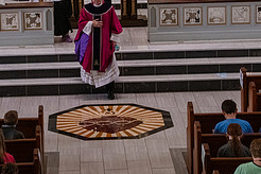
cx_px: 92
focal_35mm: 153
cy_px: -3
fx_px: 1109
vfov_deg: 8.9
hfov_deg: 13.4
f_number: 9
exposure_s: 1/80
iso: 4000
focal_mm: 65
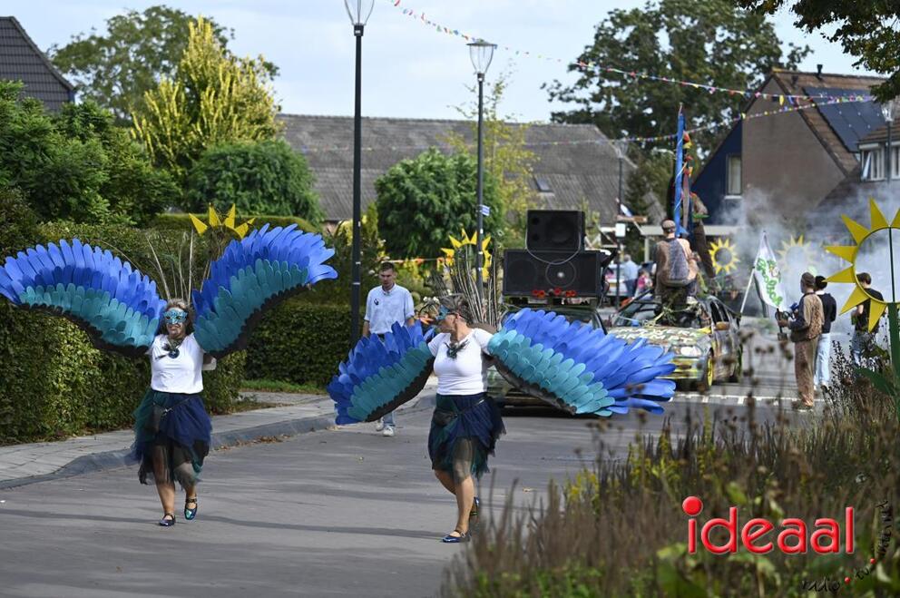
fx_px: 3746
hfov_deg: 13.7
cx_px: 450
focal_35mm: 150
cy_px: 299
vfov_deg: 9.1
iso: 320
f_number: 4.8
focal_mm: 150
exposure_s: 1/1000
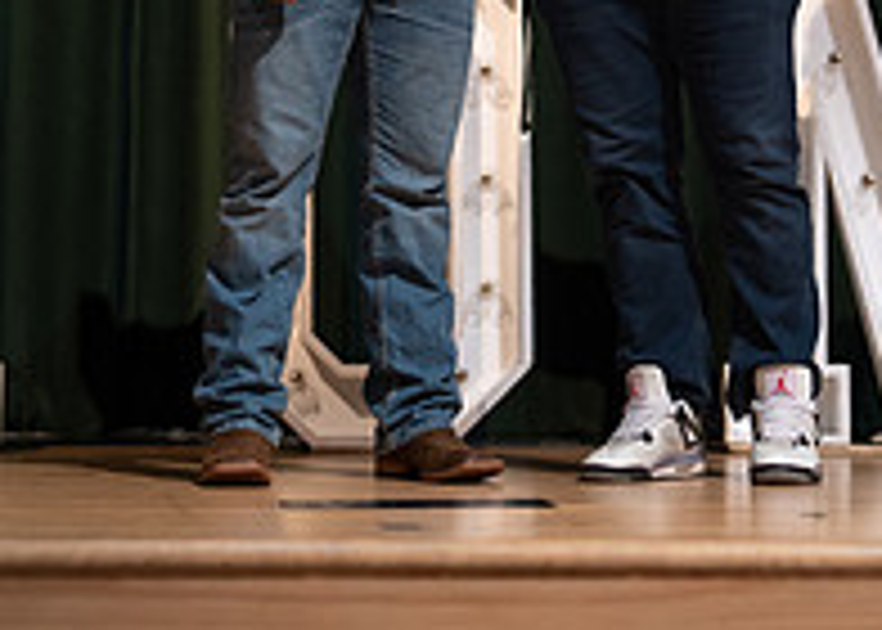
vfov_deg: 8.8
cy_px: -158
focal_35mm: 161
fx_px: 4033
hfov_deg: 12.5
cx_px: 513
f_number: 1.2
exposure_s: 1/320
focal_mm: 50
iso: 500
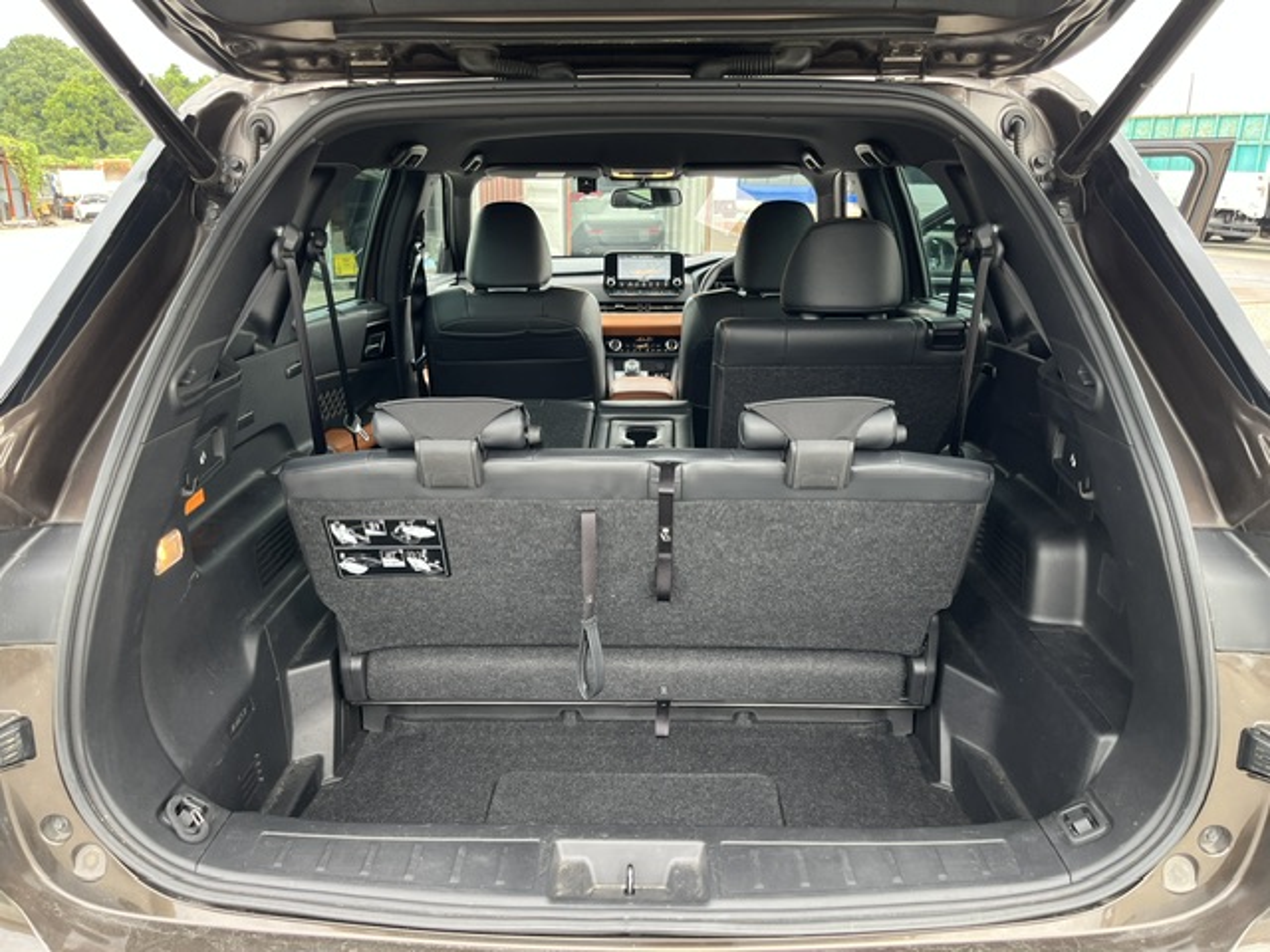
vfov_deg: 53.1
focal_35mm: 26
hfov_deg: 67.3
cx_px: 635
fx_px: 954
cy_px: 476
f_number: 1.6
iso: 80
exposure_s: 1/121
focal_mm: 5.1
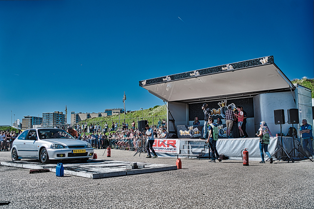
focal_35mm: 35
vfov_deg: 37.9
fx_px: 305
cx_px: 157
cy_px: 104
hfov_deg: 54.4
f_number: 2.8
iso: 100
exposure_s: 1/800
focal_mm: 35
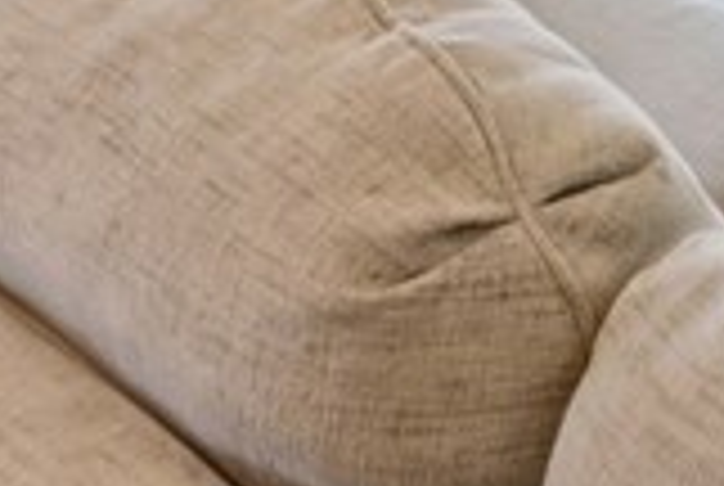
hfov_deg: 17.3
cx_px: 1210
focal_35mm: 101
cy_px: -860
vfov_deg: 10.6
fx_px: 2035
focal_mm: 15
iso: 500
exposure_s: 1/1250
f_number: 9
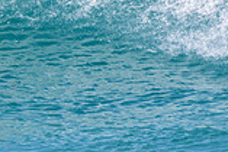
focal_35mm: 2771
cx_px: -147
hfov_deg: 0.7
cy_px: -34
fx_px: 17566
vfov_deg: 0.5
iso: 450
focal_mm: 500
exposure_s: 1/2000
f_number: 5.6
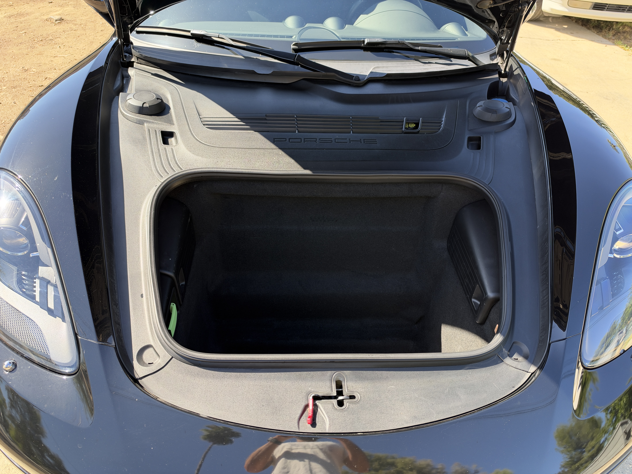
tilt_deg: -38.6
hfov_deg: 71.6
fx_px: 438
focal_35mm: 24
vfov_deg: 56.8
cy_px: 237
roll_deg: -1.6
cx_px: 316
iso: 100
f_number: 1.48
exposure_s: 1/636
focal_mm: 6.93
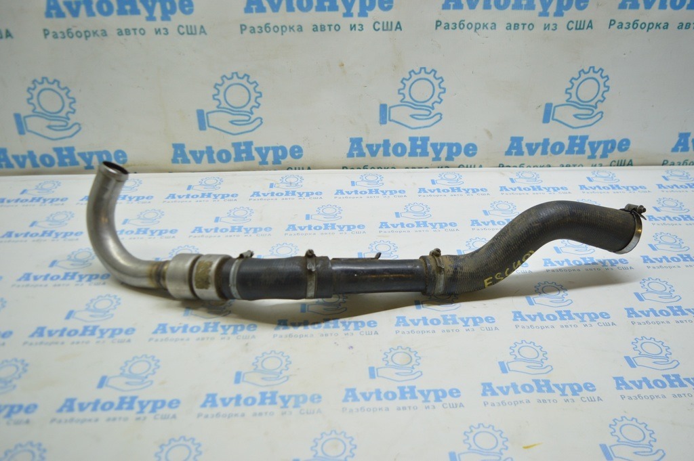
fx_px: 578
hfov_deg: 62.0
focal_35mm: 30
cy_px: 230
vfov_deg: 43.5
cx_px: 347
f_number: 3.8
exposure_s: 1/60
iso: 400
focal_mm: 20
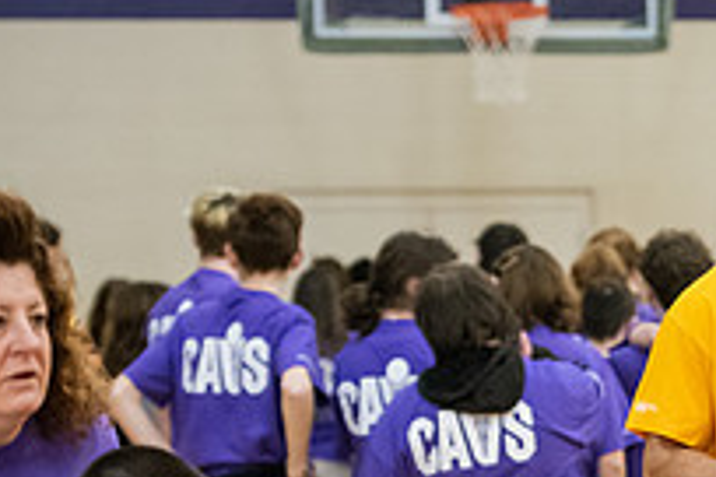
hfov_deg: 8.4
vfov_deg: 5.6
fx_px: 4853
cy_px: 538
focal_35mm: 244
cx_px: 800
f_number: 3.2
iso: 4000
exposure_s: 1/200
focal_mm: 86
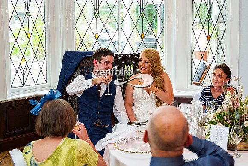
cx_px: 130
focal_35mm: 57
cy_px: 68
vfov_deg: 23.7
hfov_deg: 35.0
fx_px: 394
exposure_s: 1/250
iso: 1600
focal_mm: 47
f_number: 3.5
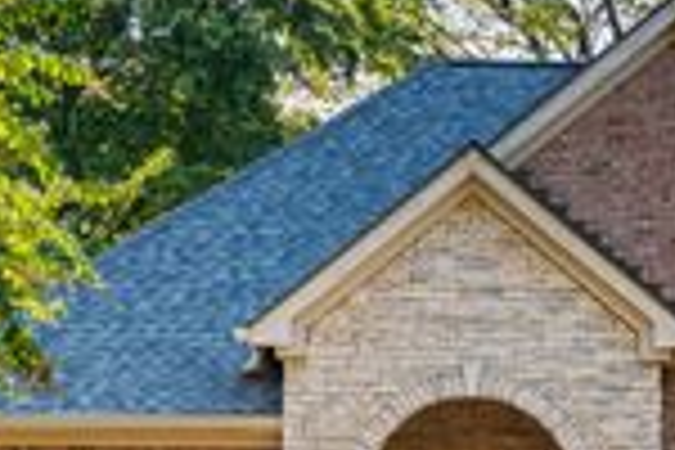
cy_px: 556
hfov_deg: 18.0
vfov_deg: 11.8
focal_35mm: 113
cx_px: 472
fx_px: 2119
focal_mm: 34
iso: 250
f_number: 9
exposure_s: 1/25
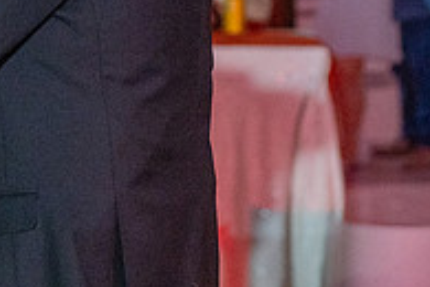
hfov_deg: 7.8
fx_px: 3117
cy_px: -110
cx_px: -77
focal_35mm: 261
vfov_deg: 5.2
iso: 3200
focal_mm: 83
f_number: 4
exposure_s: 1/250
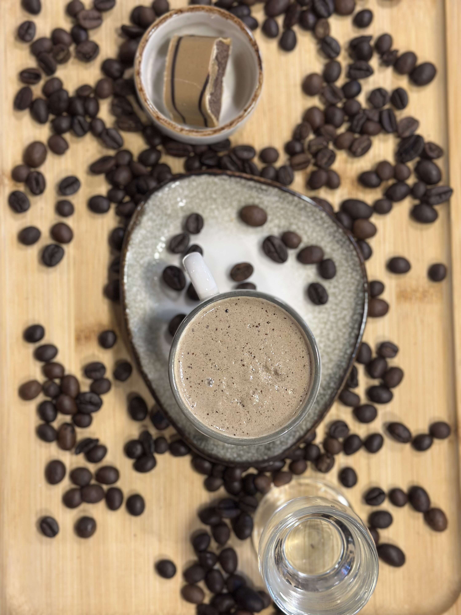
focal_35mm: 48
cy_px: 308
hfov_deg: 30.3
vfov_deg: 39.7
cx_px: 230
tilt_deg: -85.9
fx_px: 852
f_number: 1.78
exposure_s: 1/50
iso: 125
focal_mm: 6.86
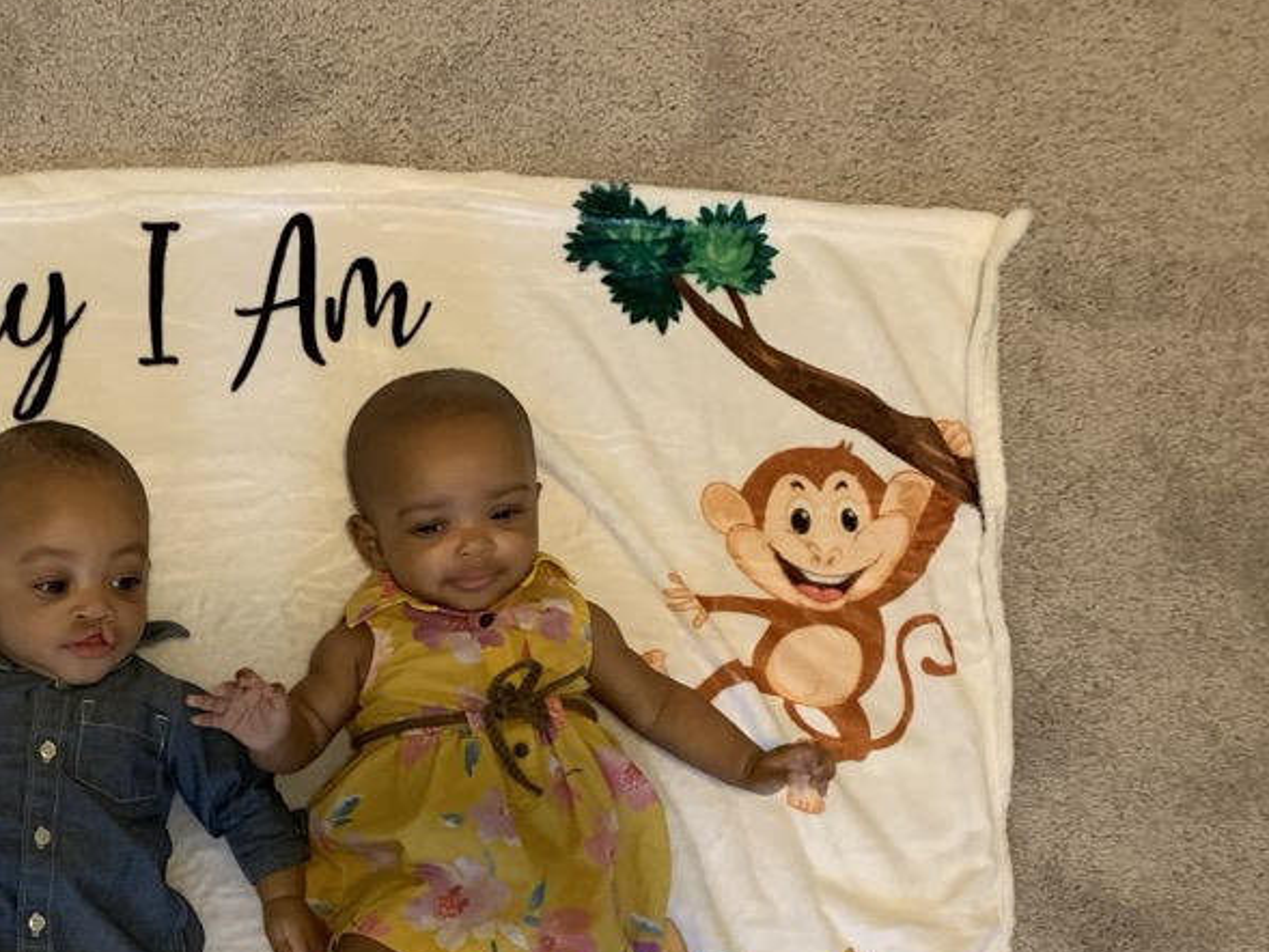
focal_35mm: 53
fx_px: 1943
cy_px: 902
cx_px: 118
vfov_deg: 26.4
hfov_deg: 34.1
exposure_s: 1/60
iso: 250
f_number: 1.8
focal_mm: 4.25
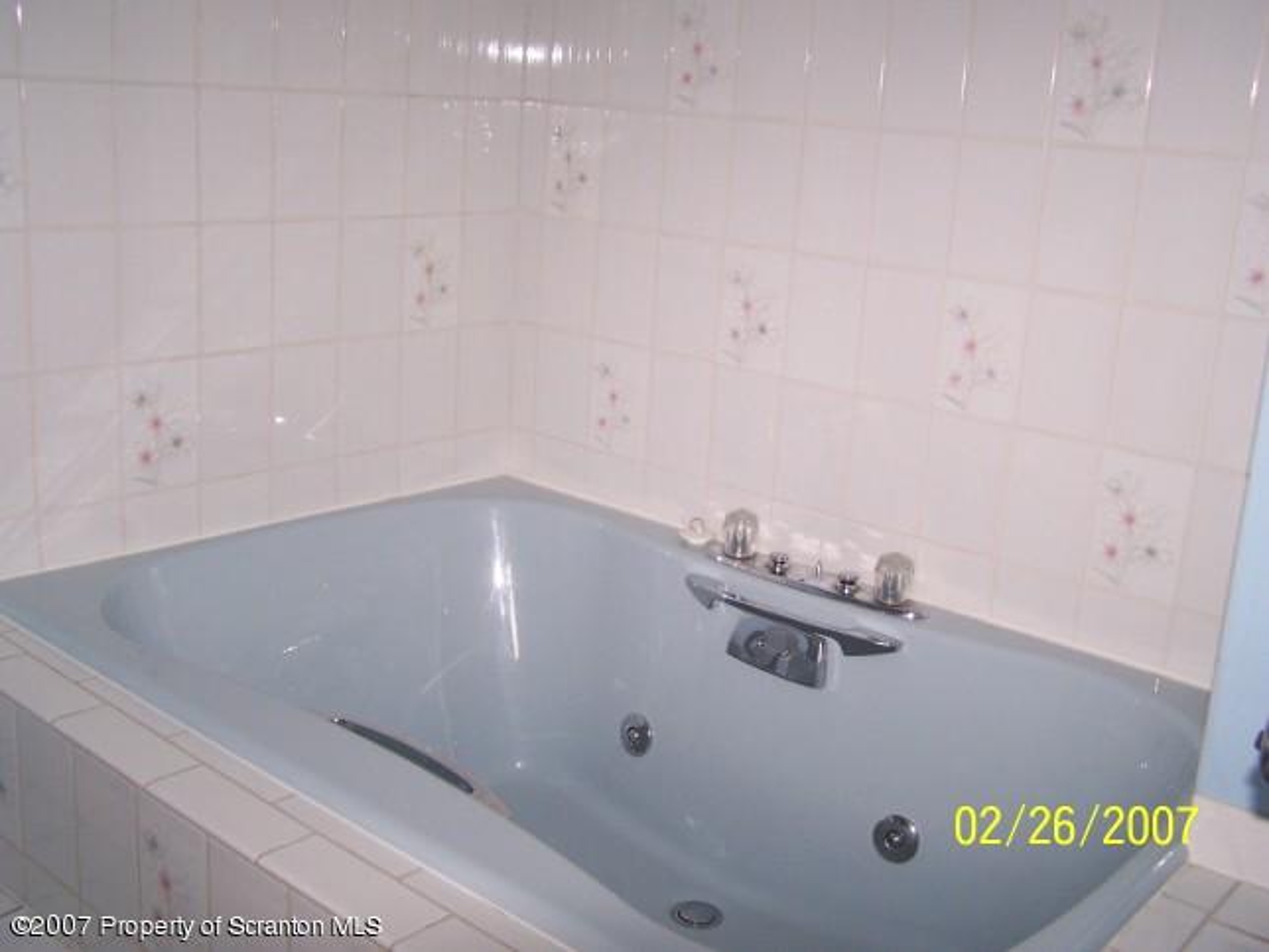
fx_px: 1393
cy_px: 476
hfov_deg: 49.0
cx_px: 634
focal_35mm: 38
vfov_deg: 37.7
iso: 140
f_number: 2.8
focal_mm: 6.3
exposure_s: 1/60
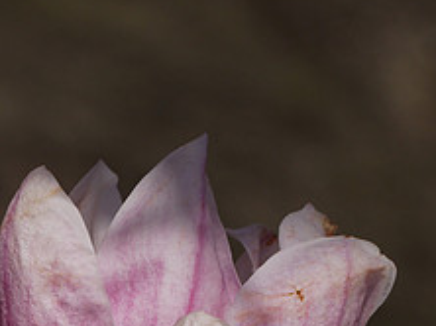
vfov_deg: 2.8
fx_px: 6580
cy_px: 370
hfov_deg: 3.8
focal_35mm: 523
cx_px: 177
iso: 100
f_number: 9
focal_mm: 100
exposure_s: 1/500
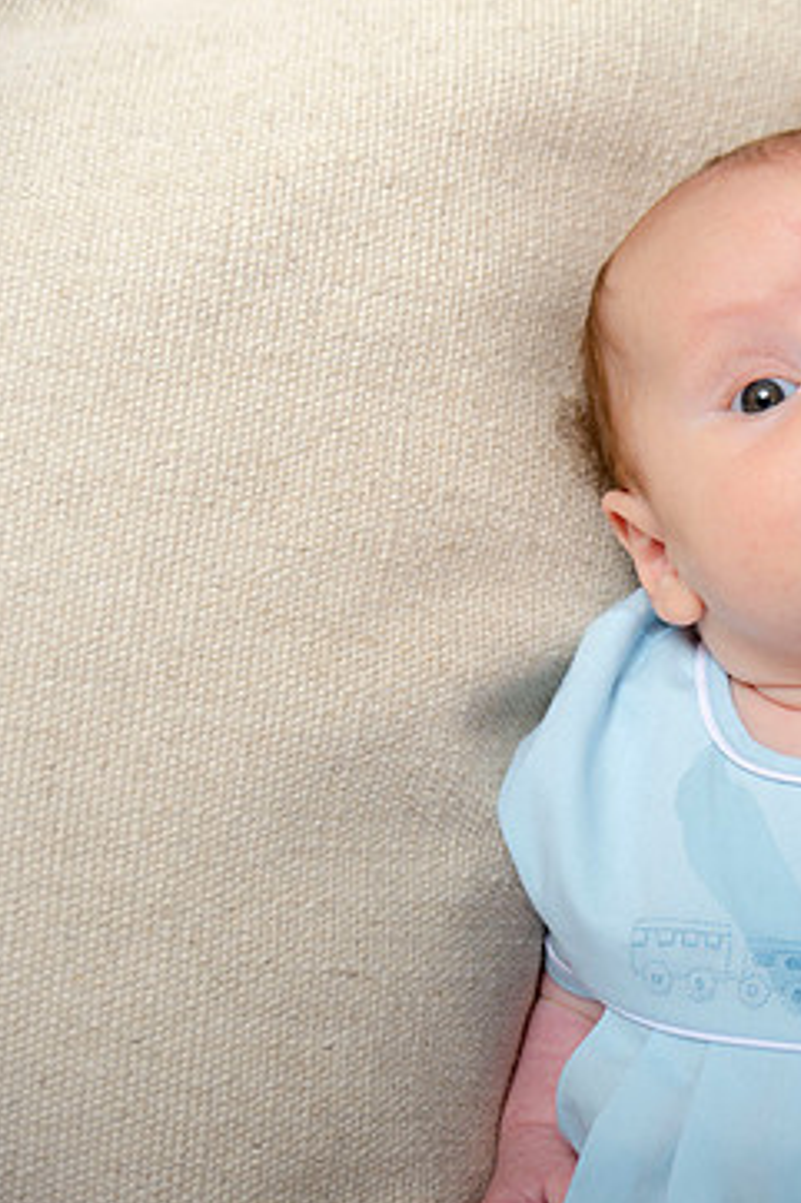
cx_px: 844
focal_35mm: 186
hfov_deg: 7.3
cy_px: 638
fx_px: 6213
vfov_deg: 11.1
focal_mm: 116
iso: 250
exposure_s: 1/200
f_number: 5.6
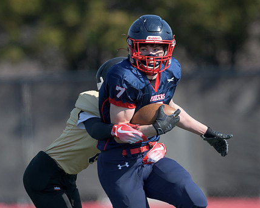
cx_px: 140
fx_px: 9469
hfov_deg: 1.6
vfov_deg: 1.3
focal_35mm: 1230
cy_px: 86
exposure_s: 1/2500
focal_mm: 500
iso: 400
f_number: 4
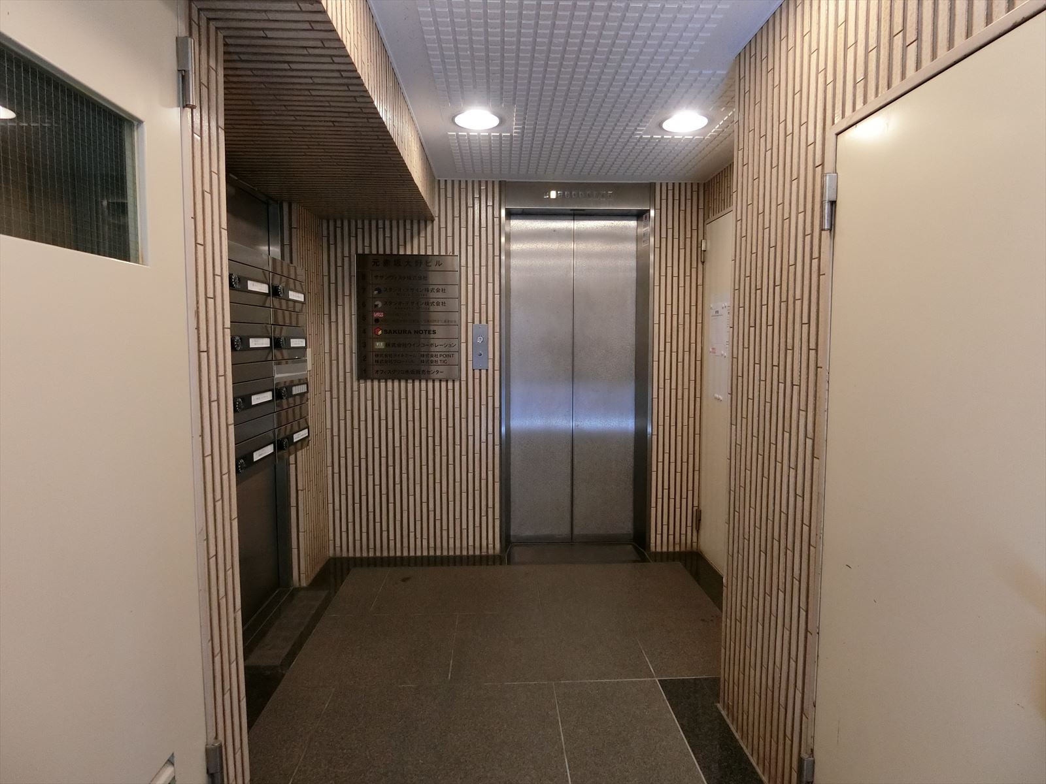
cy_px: 392
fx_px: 574
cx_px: 523
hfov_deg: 84.7
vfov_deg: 68.7
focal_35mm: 19
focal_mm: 4.06
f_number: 2.7
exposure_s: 1/100
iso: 400
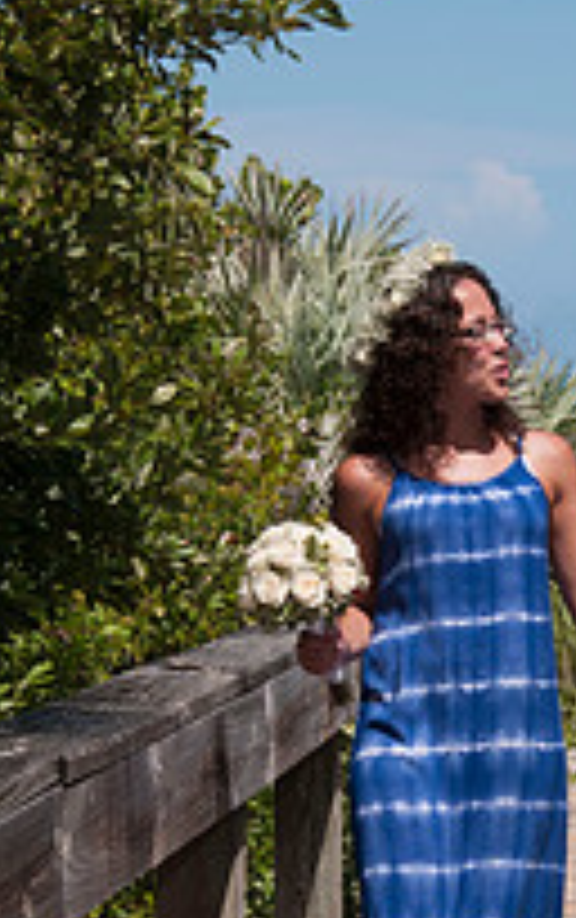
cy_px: 837
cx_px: 668
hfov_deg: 6.7
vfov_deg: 10.7
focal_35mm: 195
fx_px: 4884
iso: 100
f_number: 13
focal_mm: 58
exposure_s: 1/250
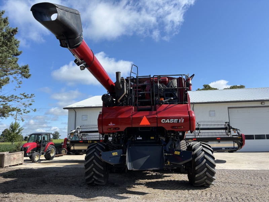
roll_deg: +1.1
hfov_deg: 67.3
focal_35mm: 26
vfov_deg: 53.1
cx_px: 134
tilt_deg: +9.6
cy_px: 101
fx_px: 202
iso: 50
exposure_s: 1/2933
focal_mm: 5.96
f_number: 1.6
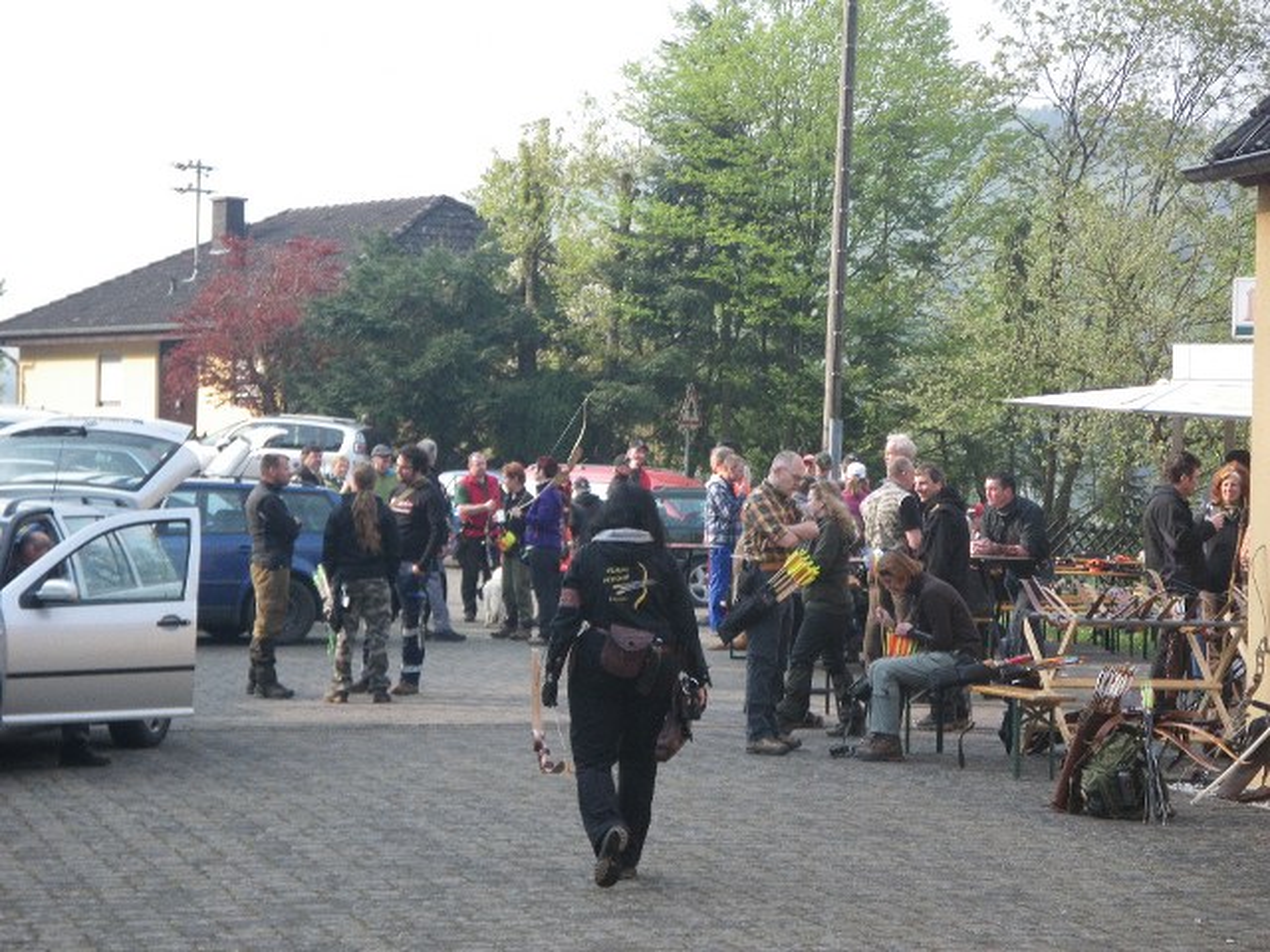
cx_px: 635
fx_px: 3449
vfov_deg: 15.7
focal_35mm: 94
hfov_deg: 20.9
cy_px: 476
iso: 80
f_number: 5
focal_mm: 16.7
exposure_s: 1/125
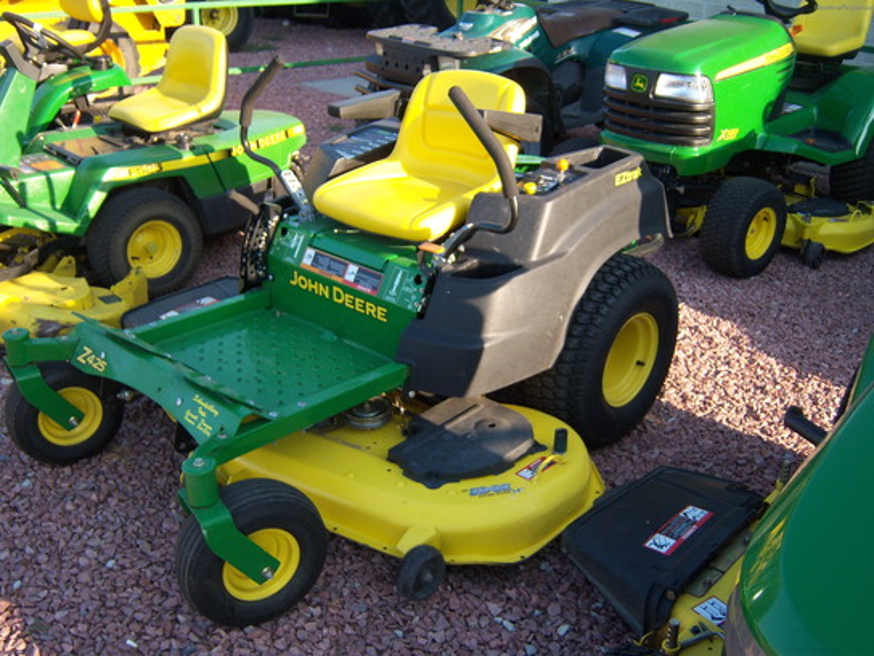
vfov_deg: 39.7
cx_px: 437
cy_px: 328
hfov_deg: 51.4
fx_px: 909
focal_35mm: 36
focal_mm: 7.5
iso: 80
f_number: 2.8
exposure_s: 1/250
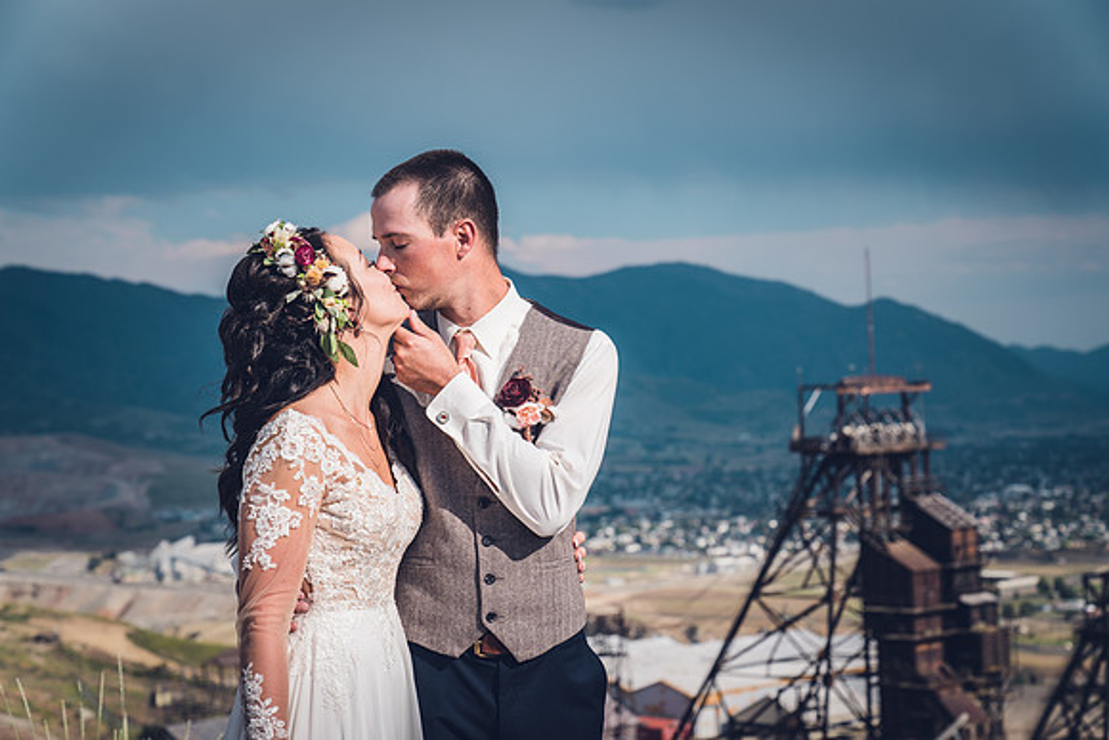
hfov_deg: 28.8
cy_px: 370
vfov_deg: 19.5
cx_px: 554
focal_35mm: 70
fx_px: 2157
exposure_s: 1/640
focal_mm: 70
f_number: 4.5
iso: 100
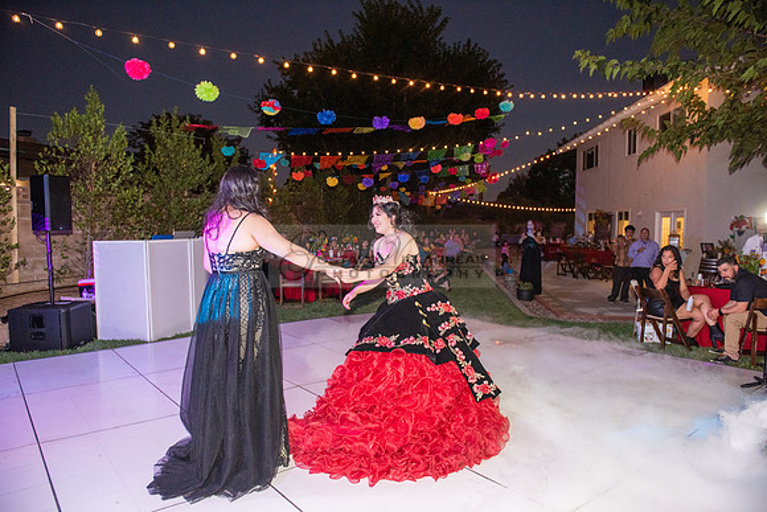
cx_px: 384
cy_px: 256
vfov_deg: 53.2
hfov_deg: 73.7
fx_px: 511
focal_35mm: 24
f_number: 4
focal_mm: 24
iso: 1600
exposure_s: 1/200
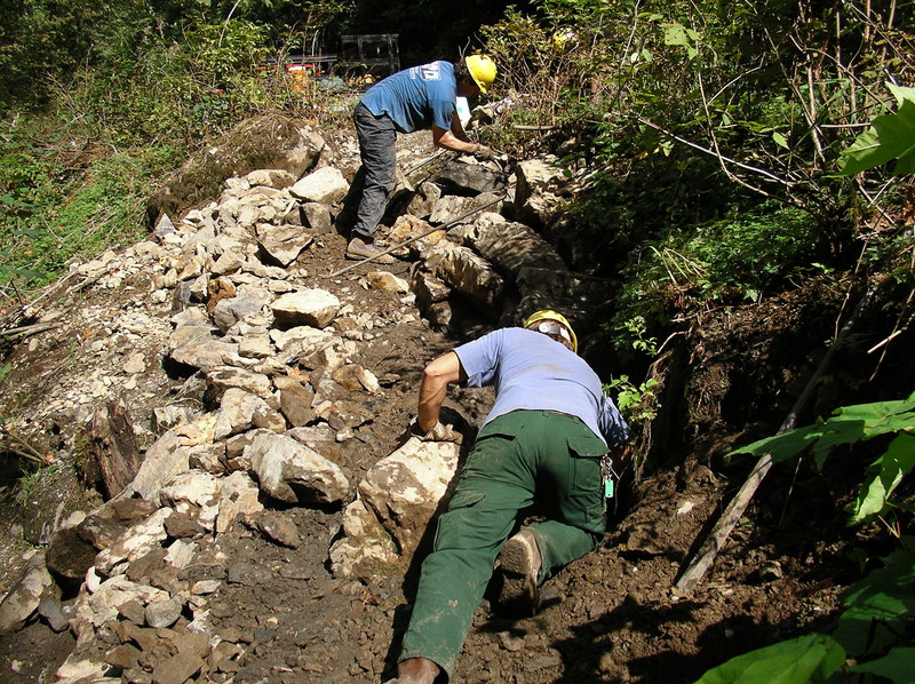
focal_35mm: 37
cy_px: 342
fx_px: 977
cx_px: 458
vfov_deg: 38.6
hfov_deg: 50.2
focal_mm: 5.7
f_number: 2.8
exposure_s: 1/500
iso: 50
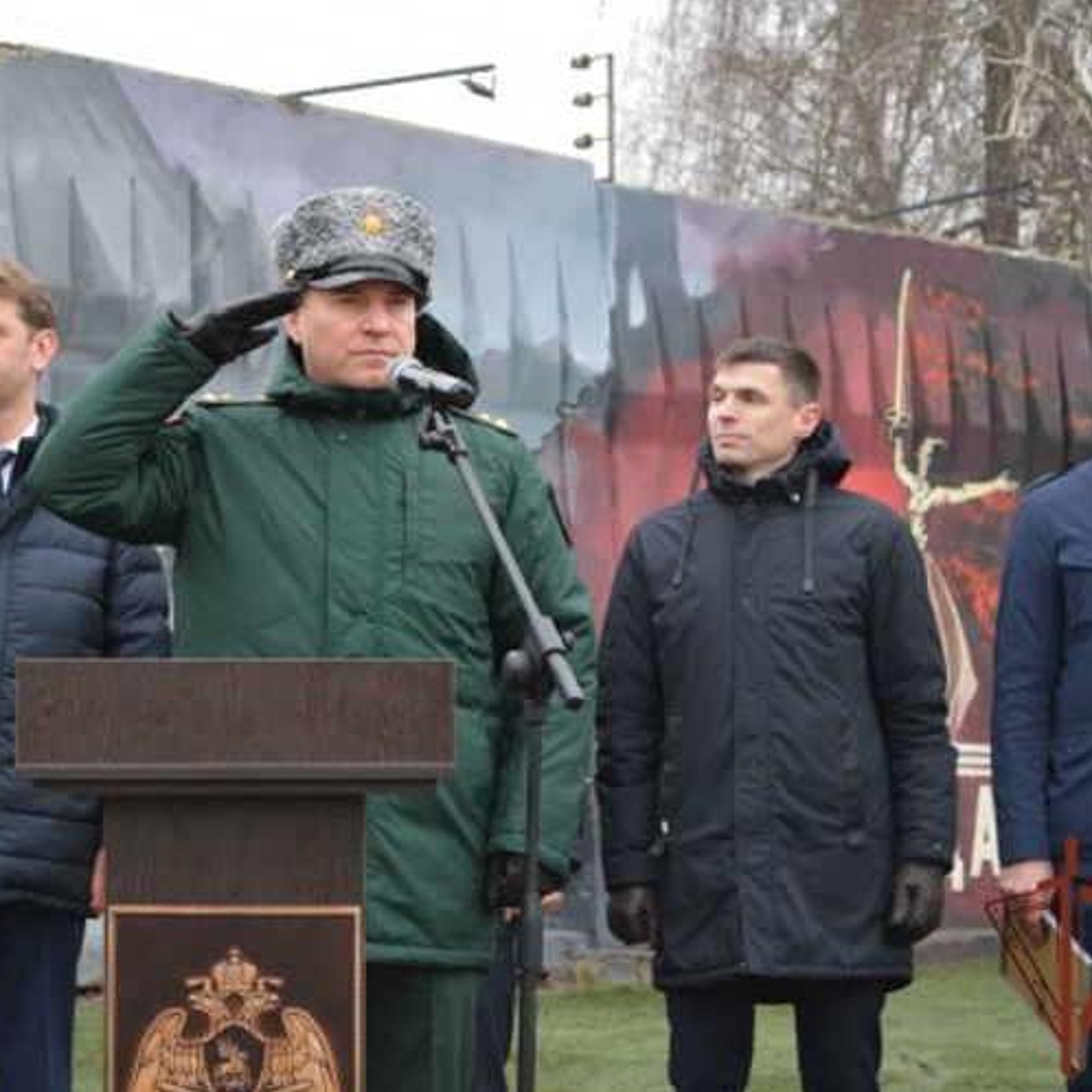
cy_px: 546
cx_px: 346
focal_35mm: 106
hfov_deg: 16.4
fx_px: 3770
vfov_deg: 16.5
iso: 500
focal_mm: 55
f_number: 5.6
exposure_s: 1/60
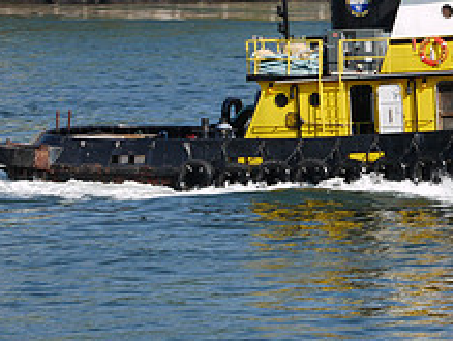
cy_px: 71
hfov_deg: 6.6
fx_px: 3880
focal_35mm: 296
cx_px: 530
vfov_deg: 5.0
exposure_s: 1/80
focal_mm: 56
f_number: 16
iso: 100
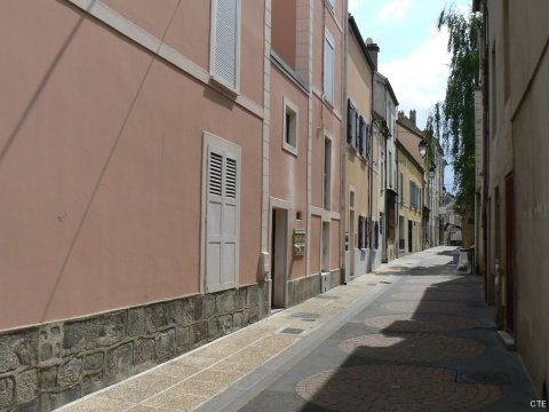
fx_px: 571
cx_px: 274
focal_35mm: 36
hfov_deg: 51.4
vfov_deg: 39.7
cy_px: 206
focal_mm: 6
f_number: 7.1
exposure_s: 1/400
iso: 80
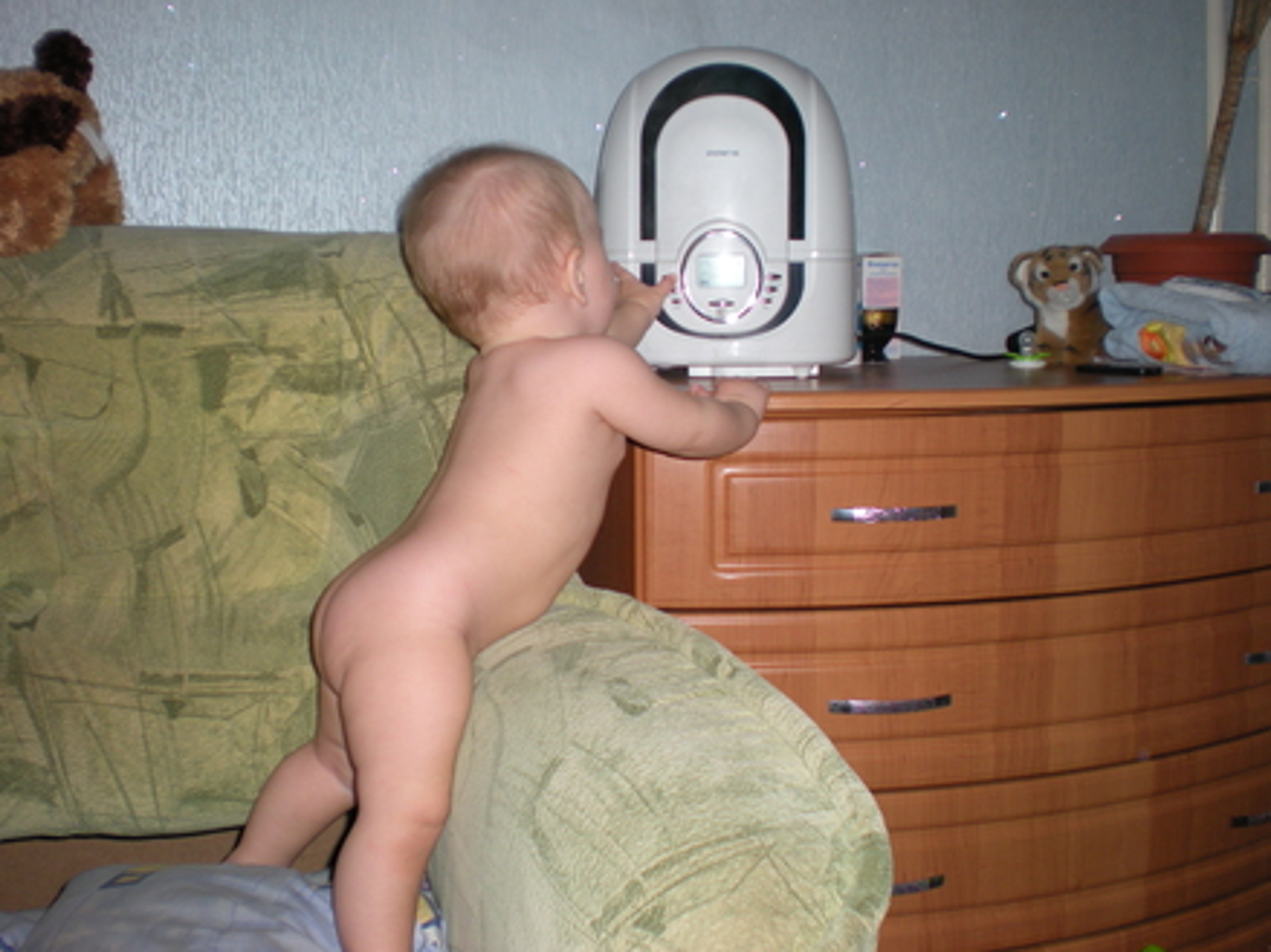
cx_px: 625
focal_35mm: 39
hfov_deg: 47.9
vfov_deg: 36.8
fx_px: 1432
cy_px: 466
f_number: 3.1
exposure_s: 1/60
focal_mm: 6.3
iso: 68
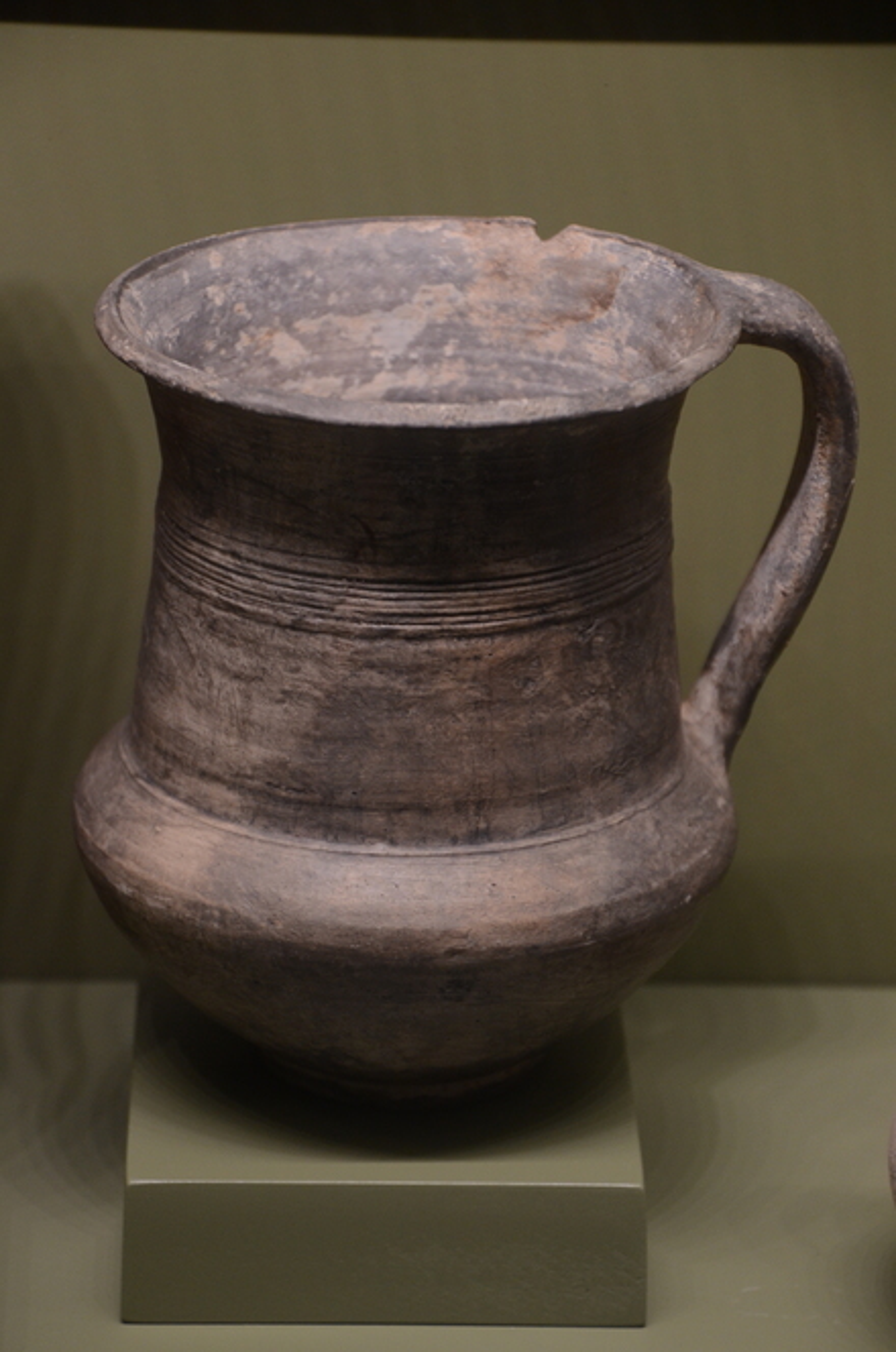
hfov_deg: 9.1
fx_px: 5623
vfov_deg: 13.7
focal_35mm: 150
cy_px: 676
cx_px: 448
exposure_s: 1/30
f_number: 5.6
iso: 1000
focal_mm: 100
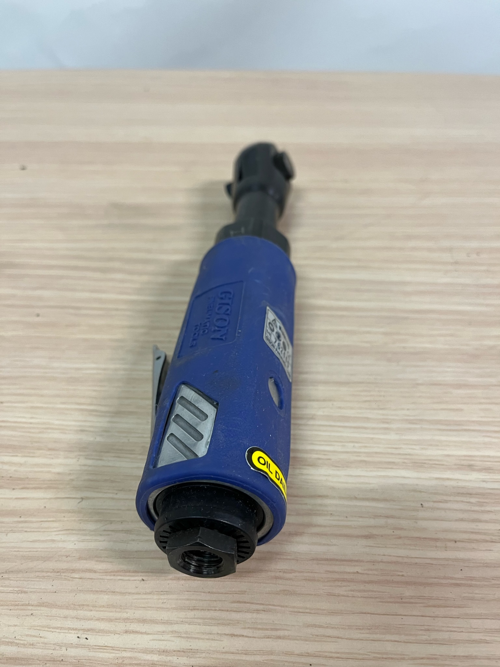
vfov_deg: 67.3
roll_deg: +1.0
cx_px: 250
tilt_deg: -41.2
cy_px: 334
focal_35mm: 26
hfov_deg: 53.0
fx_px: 501
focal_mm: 5.1
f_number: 1.6
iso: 125
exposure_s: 1/50
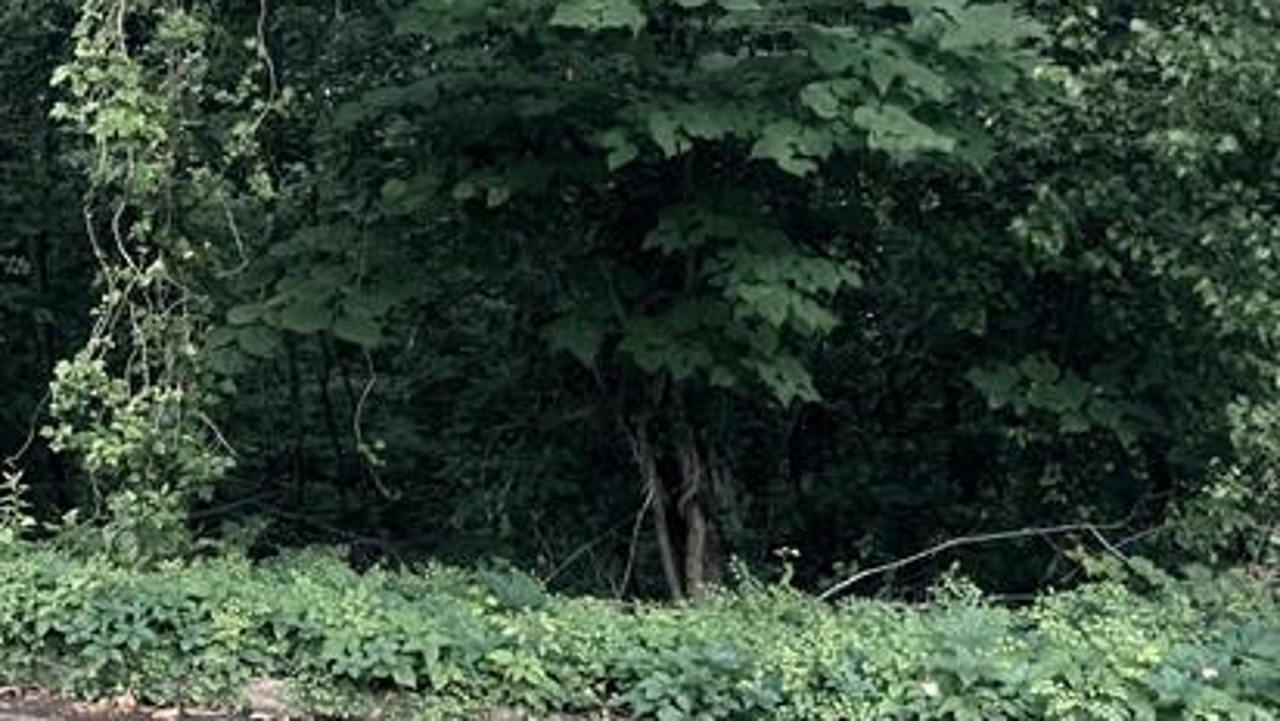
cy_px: 280
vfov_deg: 18.5
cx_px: -162
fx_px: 2207
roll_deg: -0.2
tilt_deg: -0.3
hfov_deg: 29.0
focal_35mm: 65
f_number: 1.78
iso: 80
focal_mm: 6.76
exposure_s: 1/121
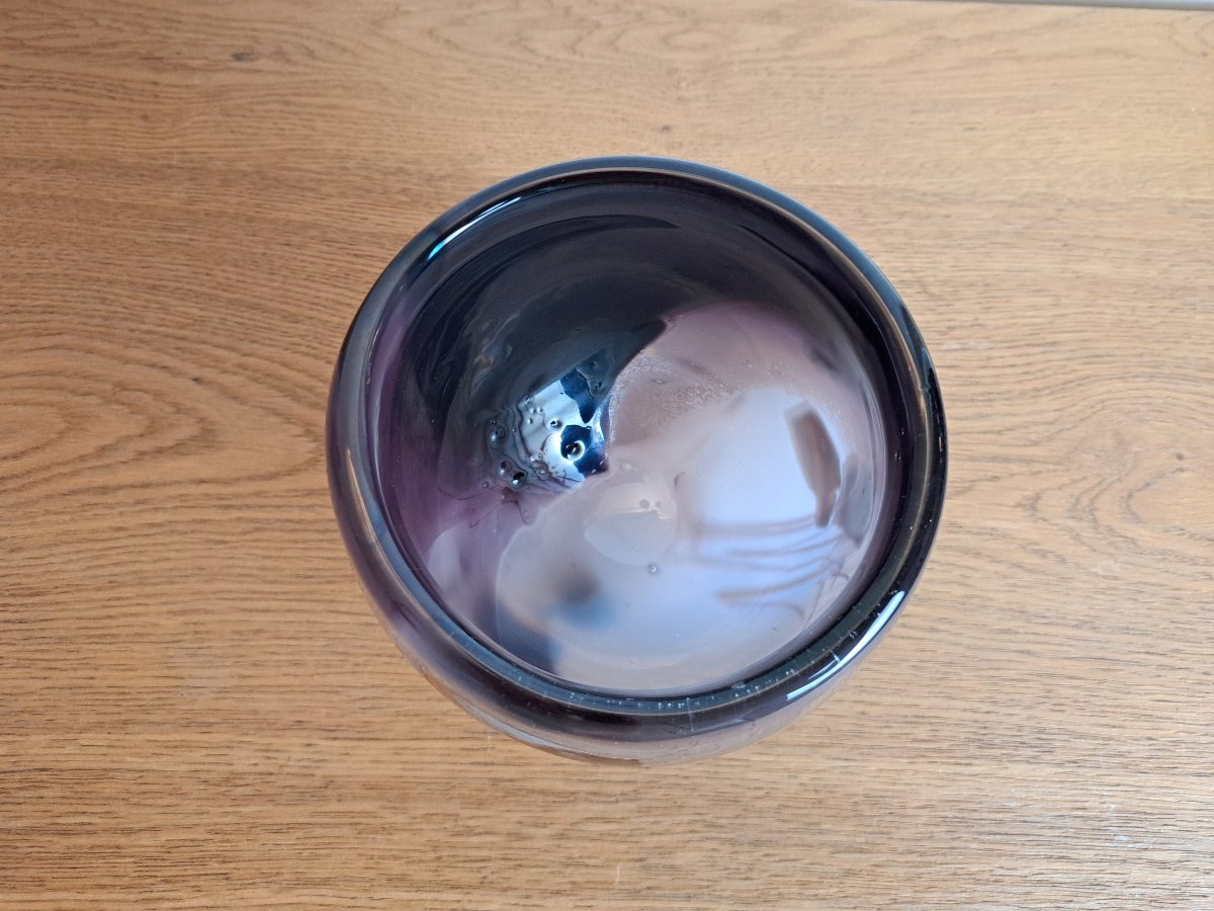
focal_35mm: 24
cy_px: 456
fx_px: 842
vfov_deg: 56.8
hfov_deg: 71.6
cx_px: 607
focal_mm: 5.23
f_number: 1.8
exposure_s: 1/50
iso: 250
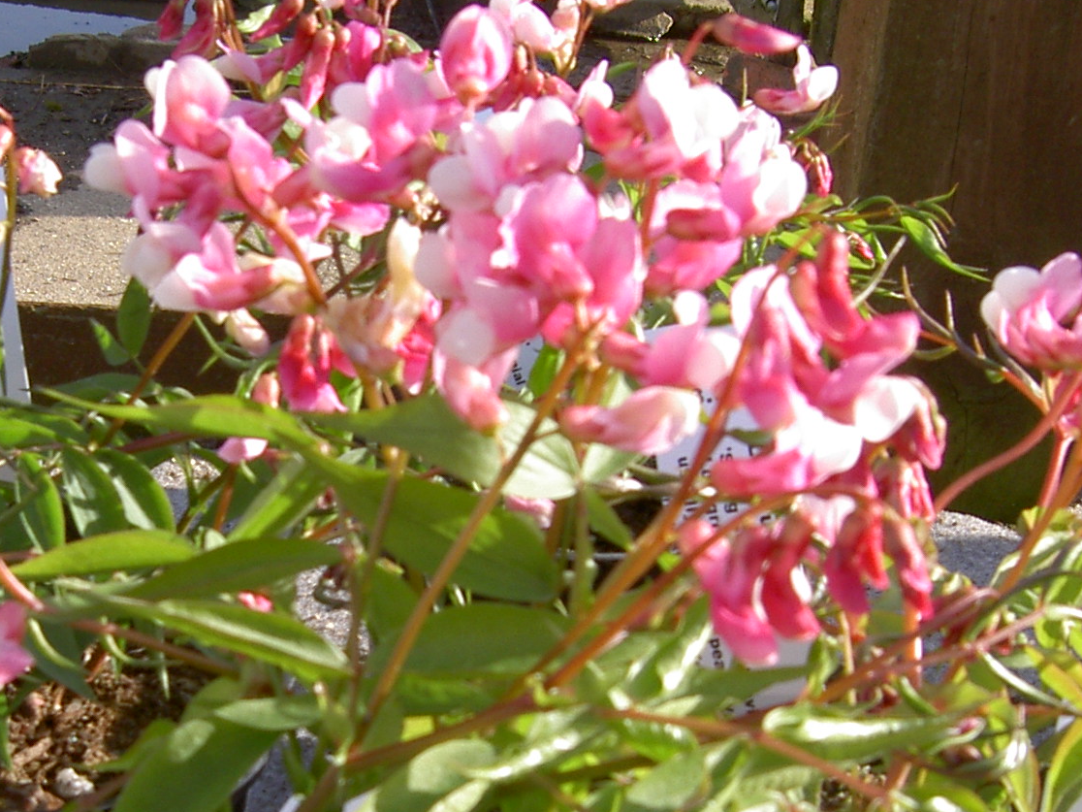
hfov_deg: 24.7
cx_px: 456
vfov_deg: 18.5
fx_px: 2469
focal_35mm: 79
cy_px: 641
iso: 50
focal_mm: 5.6
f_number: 4.7
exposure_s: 1/125
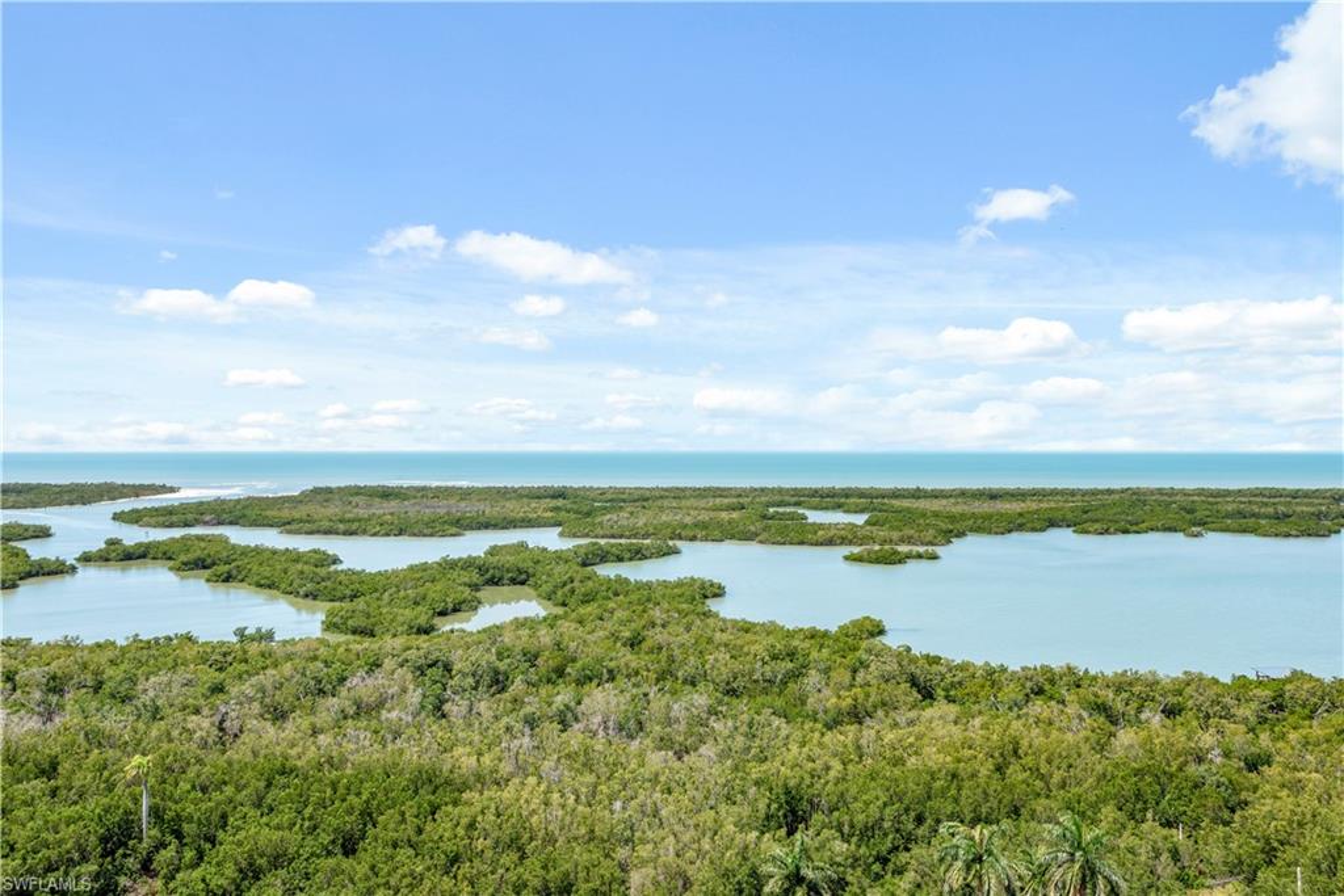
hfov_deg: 73.7
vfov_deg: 53.1
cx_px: 672
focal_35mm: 24
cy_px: 448
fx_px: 896
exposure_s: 1/250
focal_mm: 24
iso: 100
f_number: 9
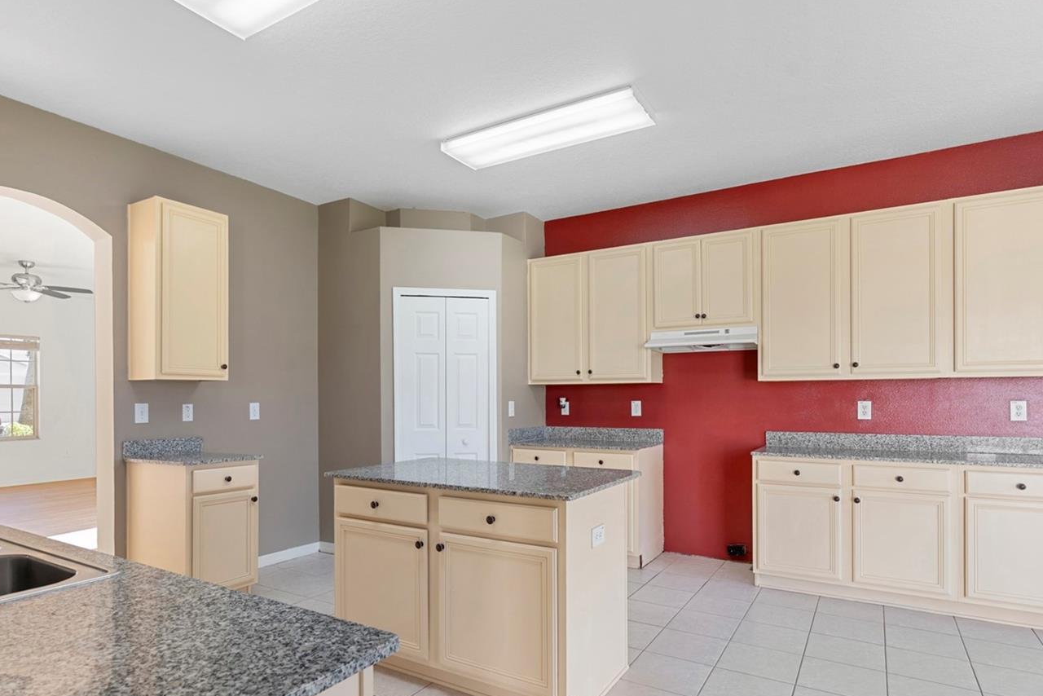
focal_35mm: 20
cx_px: 508
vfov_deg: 61.7
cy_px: 400
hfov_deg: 83.9
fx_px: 580
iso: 250
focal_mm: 16
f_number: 9
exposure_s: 1/8
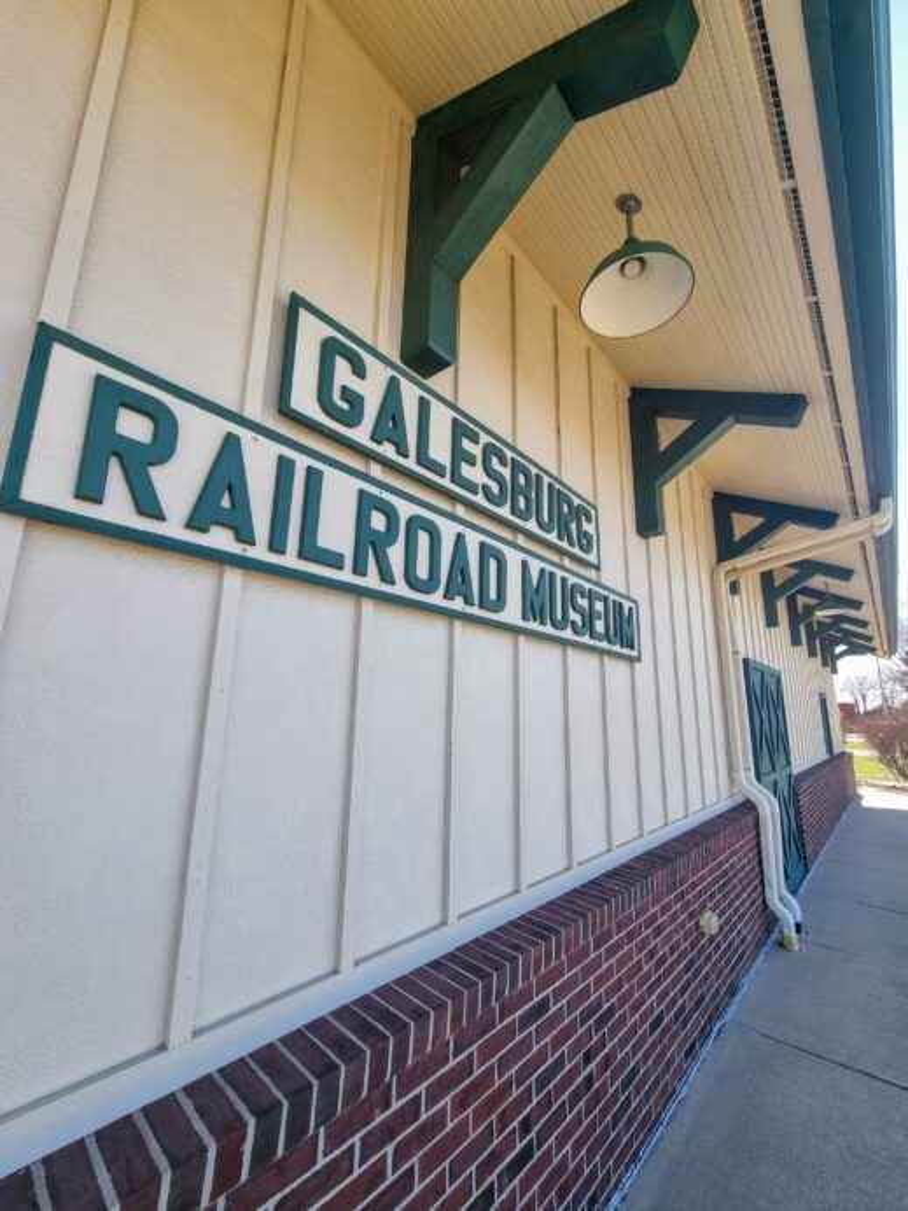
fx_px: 455
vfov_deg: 106.2
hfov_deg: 89.9
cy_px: 606
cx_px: 454
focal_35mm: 13
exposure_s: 1/554
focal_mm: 2.2
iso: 50
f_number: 2.2
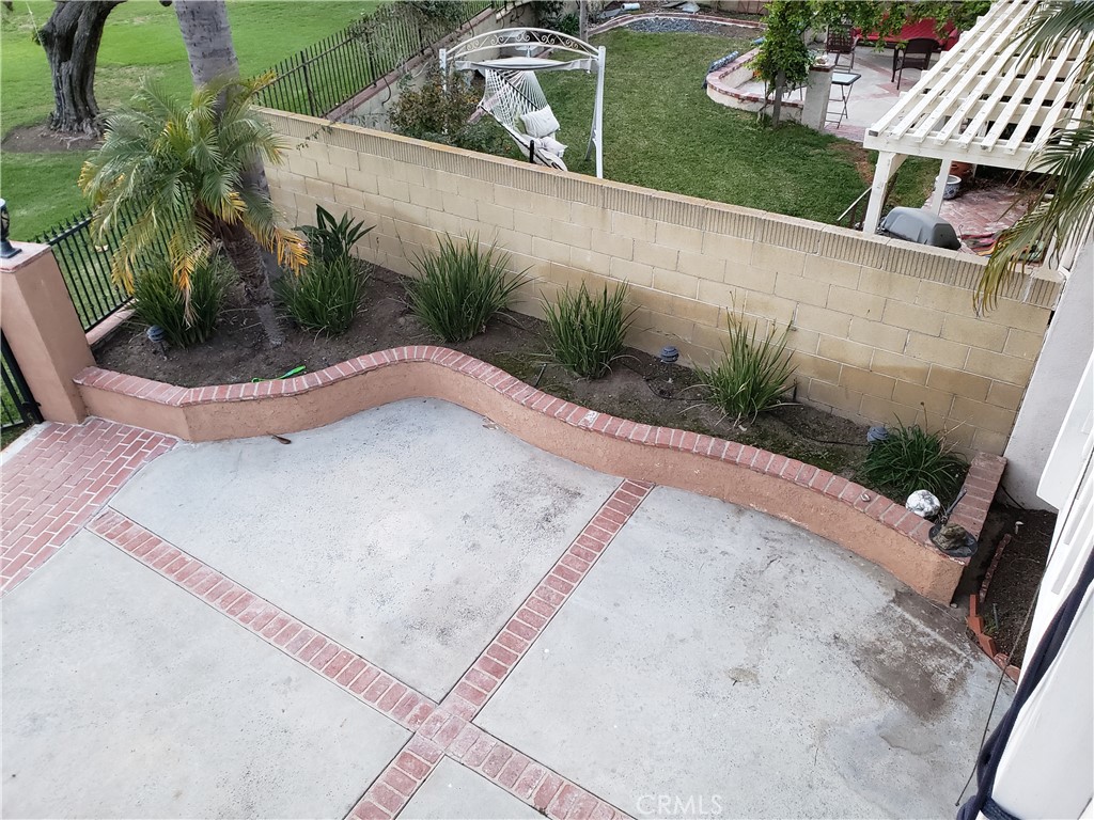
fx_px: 822
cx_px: 547
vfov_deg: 53.1
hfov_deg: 67.3
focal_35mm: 26
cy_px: 410
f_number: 2.4
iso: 250
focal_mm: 4.3
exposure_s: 1/50
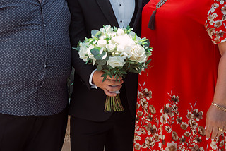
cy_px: 31
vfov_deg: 15.6
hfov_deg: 23.3
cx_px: 93
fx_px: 547
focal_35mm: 87
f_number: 3.2
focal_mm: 48
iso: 320
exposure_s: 1/800
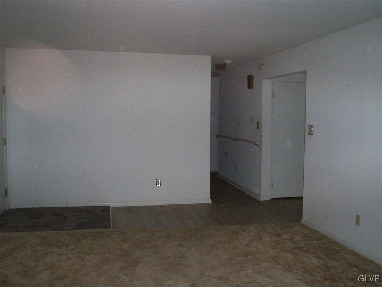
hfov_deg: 51.4
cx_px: 191
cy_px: 144
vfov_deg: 39.7
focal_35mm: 36
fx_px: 397
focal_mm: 5.9
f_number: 4.5
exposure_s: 1/64
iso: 140
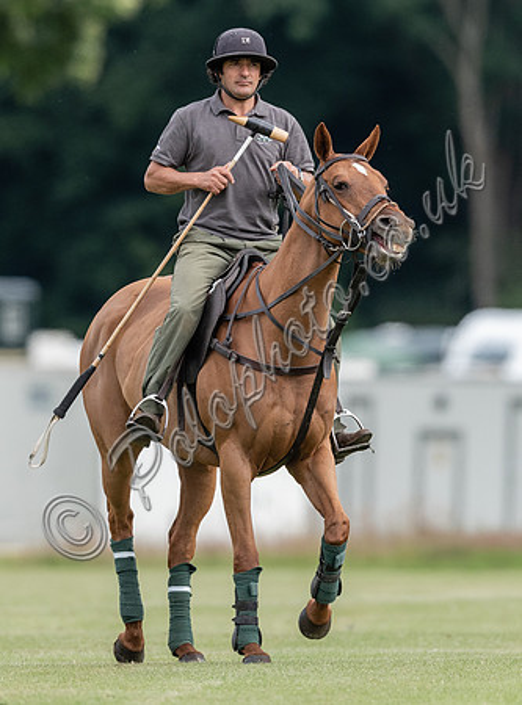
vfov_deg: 2.2
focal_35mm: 902
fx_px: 18290
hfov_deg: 1.6
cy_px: 352
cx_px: 238
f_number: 4.5
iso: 1000
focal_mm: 500
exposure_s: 1/3200
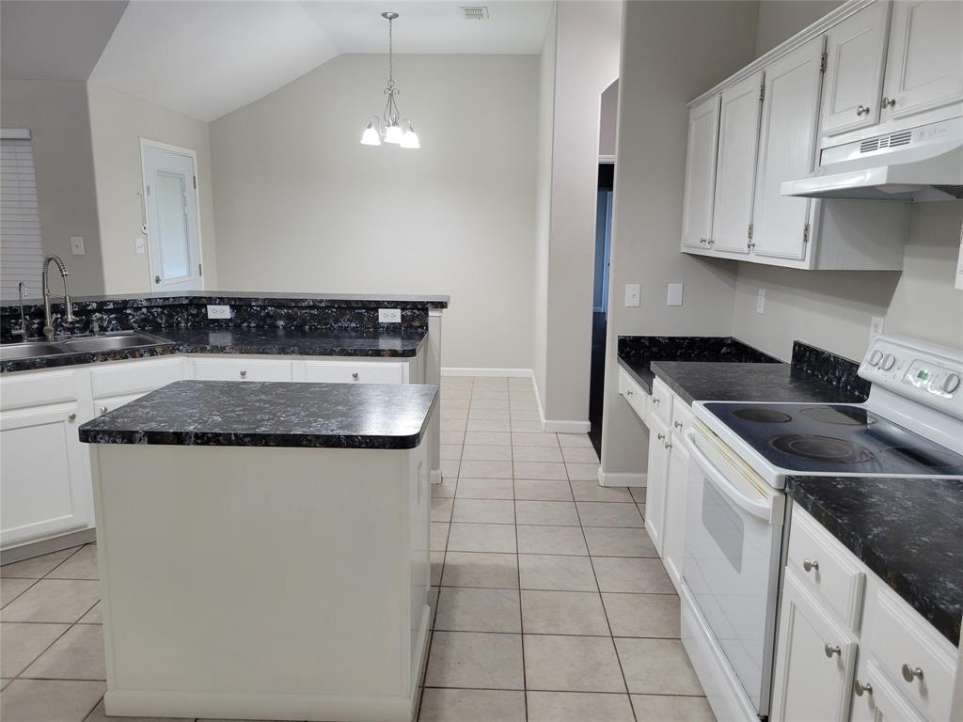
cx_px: 482
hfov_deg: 67.3
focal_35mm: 26
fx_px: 723
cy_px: 361
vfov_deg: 53.1
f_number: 1.8
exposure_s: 1/60
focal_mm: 5.4
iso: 200
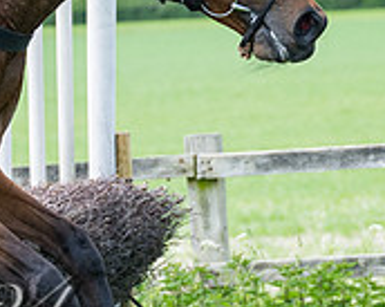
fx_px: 4448
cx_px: -89
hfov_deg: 4.9
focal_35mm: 391
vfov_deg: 3.9
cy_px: 158
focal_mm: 70
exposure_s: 1/2000
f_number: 2.8
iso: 400
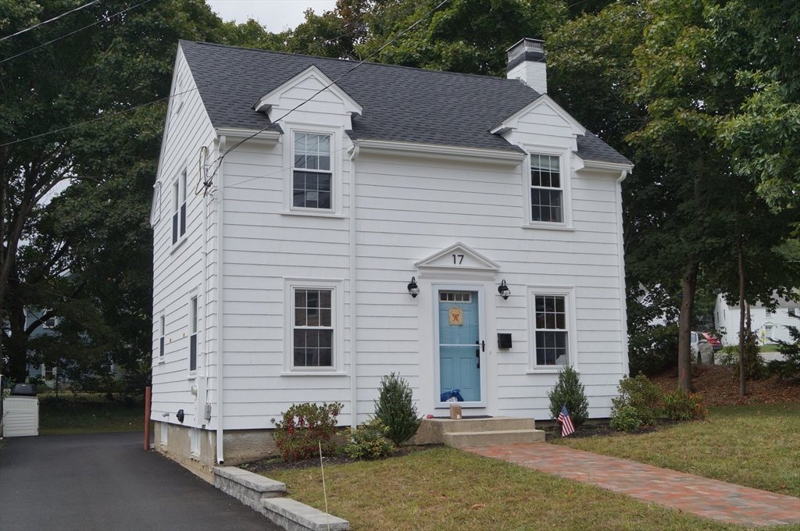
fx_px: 866
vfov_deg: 34.1
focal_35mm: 39
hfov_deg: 49.6
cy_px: 266
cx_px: 400
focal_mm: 26
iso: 100
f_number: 8
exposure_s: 1/320
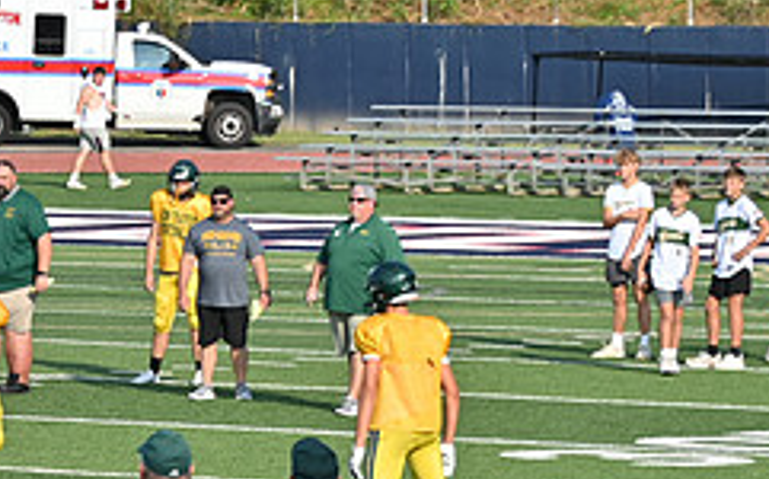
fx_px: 7557
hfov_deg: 5.8
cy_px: 327
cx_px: -70
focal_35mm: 361
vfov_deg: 3.6
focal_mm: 98
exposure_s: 1/640
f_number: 5.3
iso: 100
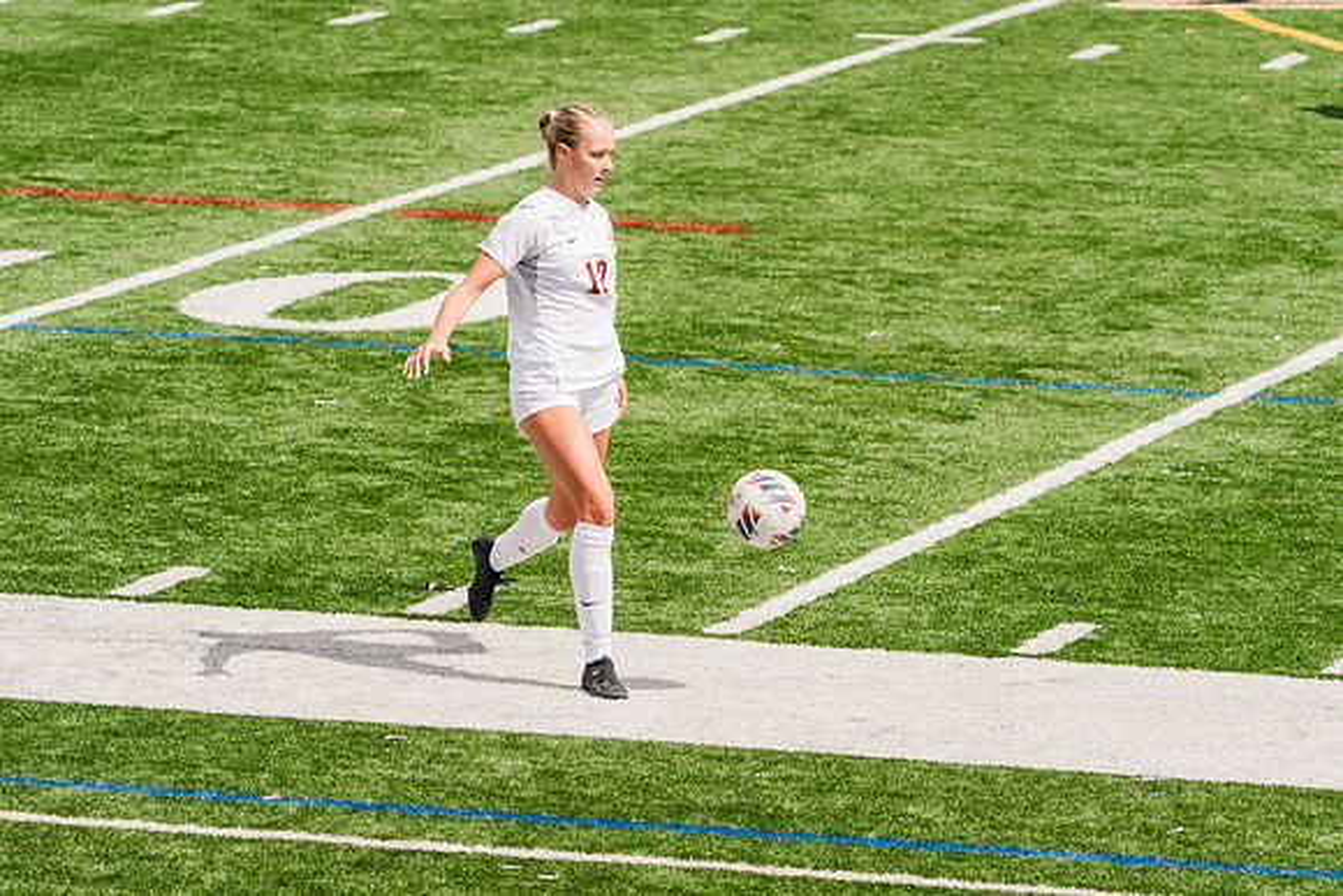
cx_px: 715
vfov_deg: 5.4
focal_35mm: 257
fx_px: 9586
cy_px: 385
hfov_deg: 8.0
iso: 250
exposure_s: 1/1600
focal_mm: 200
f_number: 5.6
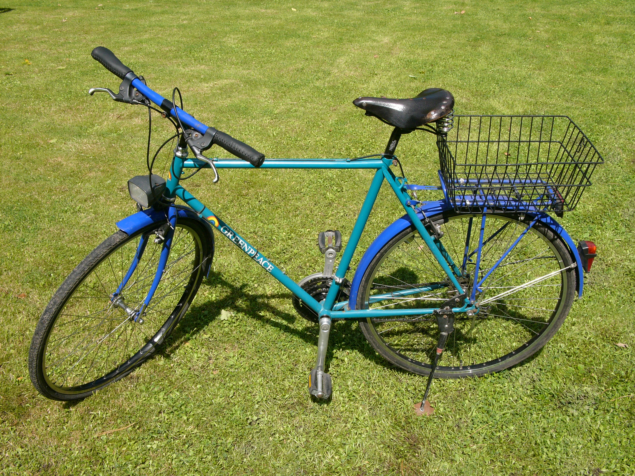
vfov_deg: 36.0
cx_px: 318
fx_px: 734
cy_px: 238
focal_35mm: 40
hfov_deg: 46.8
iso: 100
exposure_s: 1/400
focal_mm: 10.2
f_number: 6.3
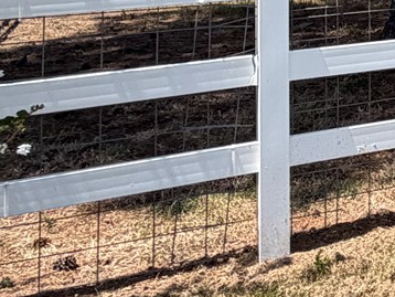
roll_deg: +1.7
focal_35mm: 80
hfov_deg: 18.3
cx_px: 744
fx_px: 913
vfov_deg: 16.6
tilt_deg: +1.2
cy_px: -159
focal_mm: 2.22
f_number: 2.2
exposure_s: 1/770
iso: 40
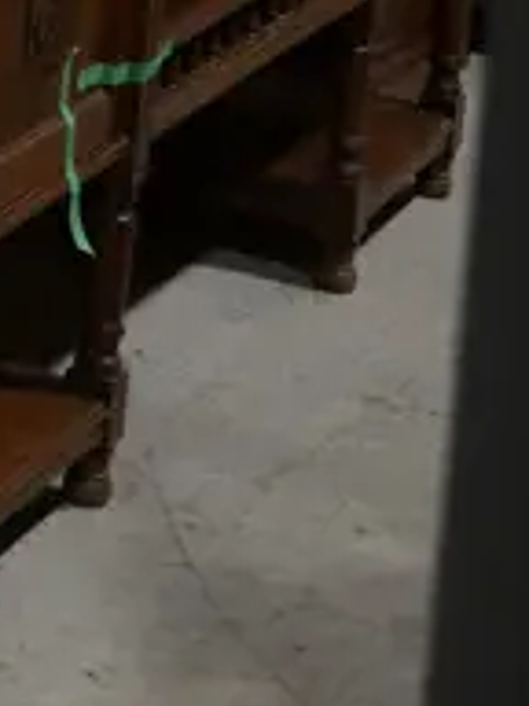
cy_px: -798
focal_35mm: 181
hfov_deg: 7.6
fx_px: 3688
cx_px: -733
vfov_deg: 10.0
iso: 200
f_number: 4.5
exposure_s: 1/80
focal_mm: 17
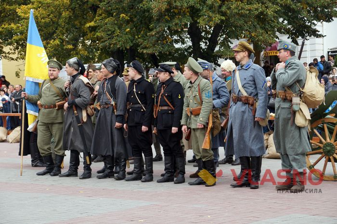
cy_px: 112
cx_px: 168
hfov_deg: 22.6
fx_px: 842
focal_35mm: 90
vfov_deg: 15.2
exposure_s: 1/125
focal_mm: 60
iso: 100
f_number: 5.6
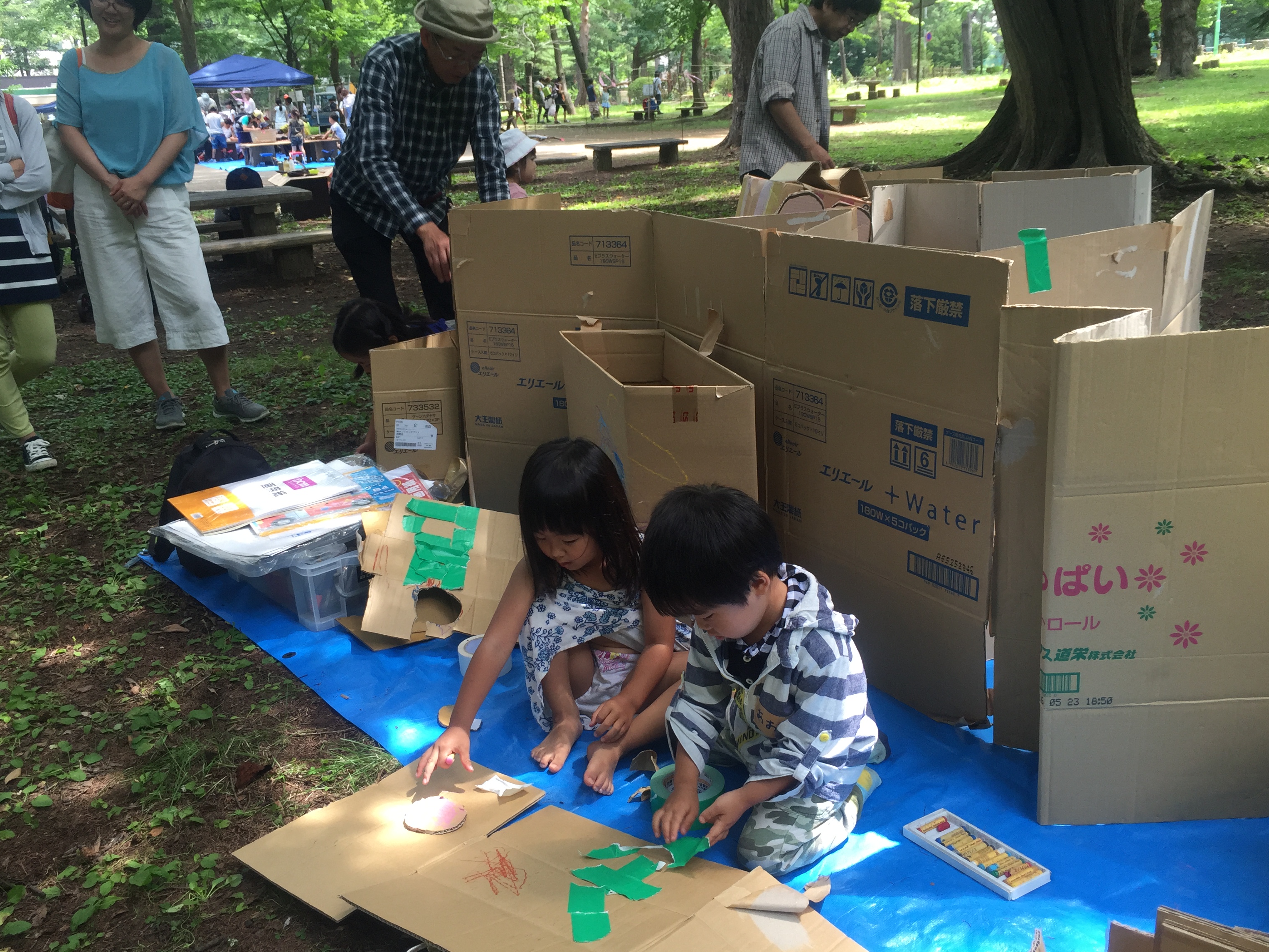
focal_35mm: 31
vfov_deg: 45.4
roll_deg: +1.8
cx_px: 614
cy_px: 458
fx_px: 1136
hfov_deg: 58.3
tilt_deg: -17.3
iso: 50
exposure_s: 1/120
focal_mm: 4.15
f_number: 2.2
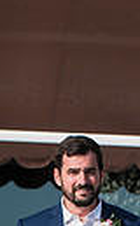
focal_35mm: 561
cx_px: 94
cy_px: 361
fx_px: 3444
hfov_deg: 2.3
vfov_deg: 3.7
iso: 200
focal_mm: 105
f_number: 4
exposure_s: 1/2500
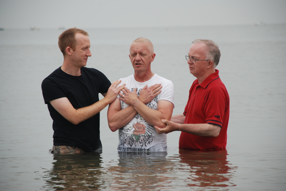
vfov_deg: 6.8
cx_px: 143
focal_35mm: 202
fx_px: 1611
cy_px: 96
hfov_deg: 10.1
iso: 200
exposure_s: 1/160
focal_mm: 135
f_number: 5.6
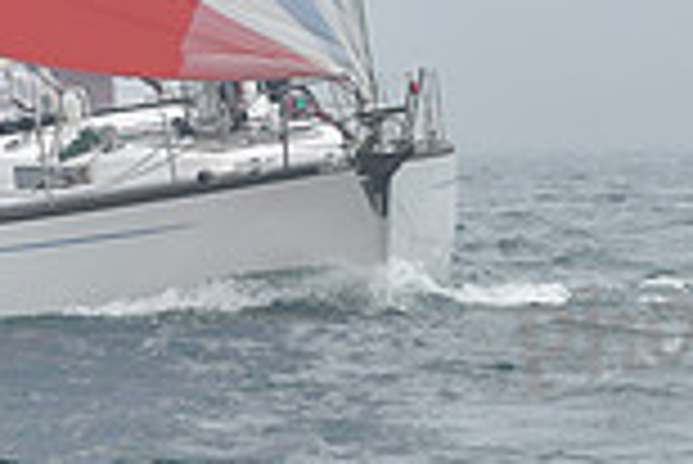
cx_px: 284
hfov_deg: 3.8
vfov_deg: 2.5
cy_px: 110
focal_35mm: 547
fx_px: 10539
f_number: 11
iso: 250
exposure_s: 1/800
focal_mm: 145
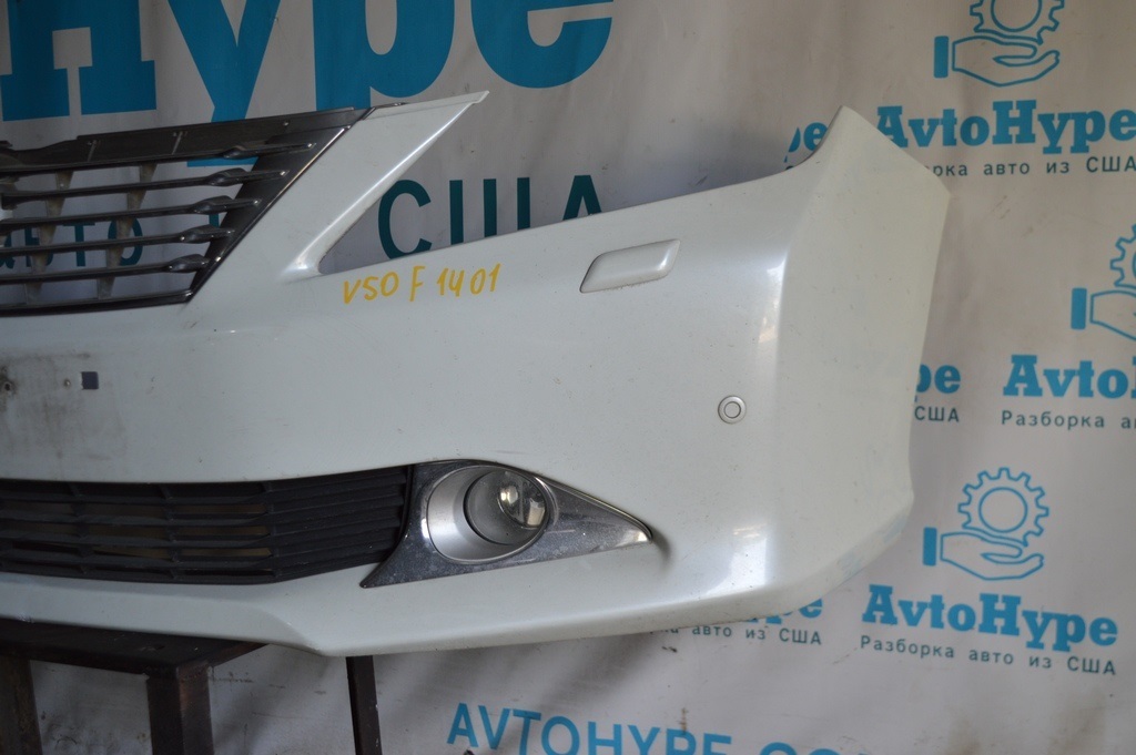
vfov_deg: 31.8
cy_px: 378
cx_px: 568
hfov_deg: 46.4
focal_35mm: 42
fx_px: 1324
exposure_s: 1/100
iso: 400
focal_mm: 28
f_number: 5
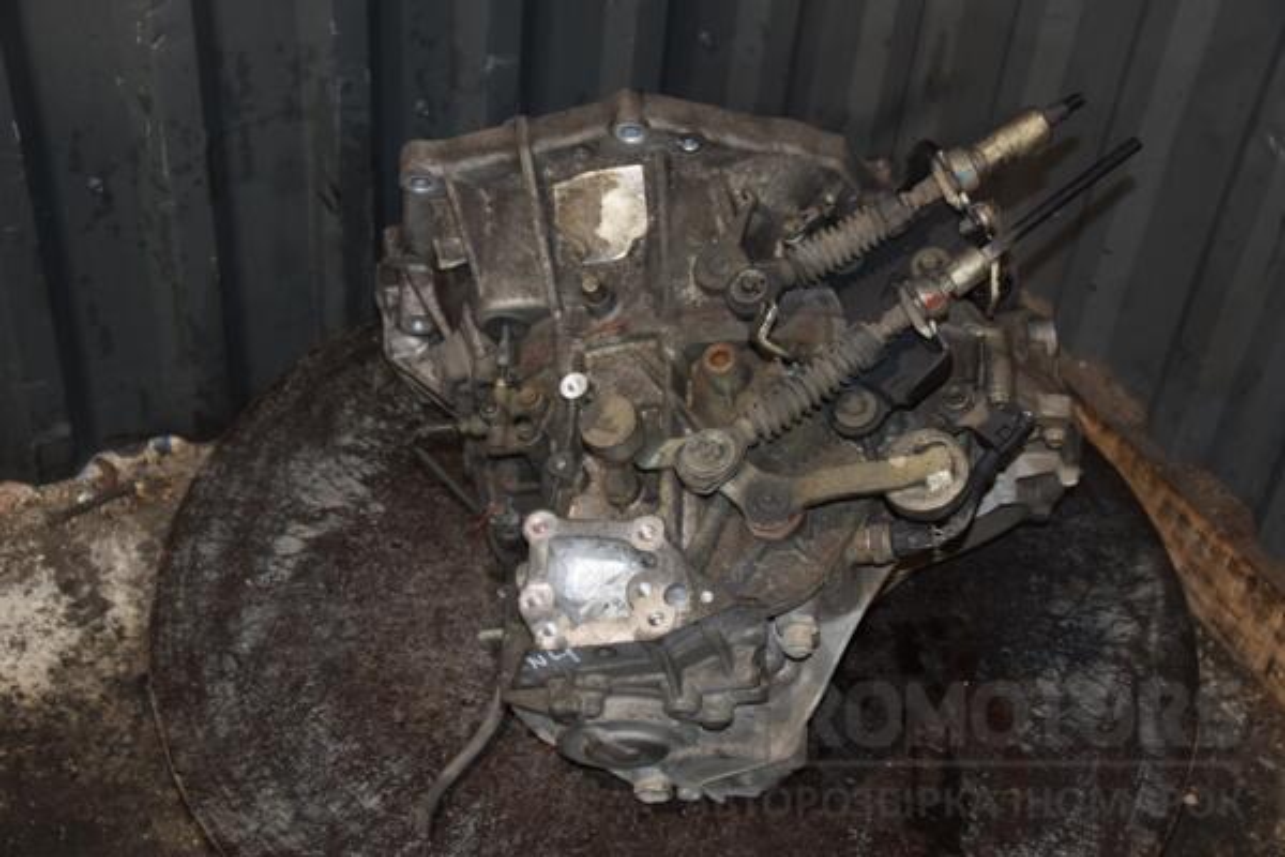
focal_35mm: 63
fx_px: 2249
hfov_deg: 31.9
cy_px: 428
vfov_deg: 21.6
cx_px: 642
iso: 800
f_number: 4.8
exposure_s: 1/60
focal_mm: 42
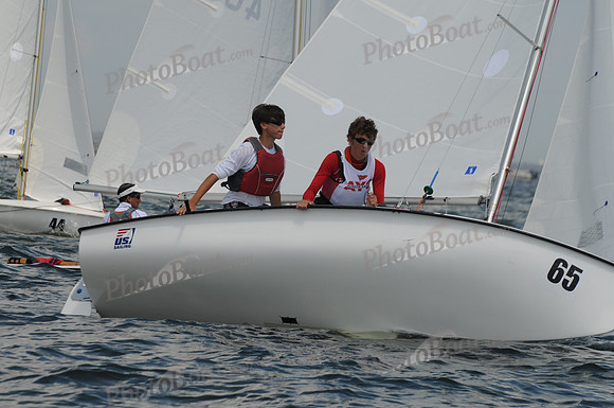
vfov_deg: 3.8
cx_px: 307
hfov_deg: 5.7
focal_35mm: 360
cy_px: 204
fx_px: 6131
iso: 200
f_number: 8
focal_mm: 240
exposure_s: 1/800
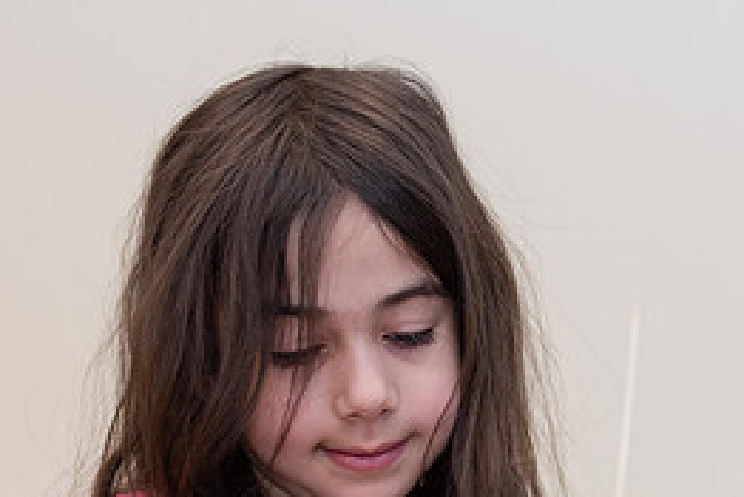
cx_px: 440
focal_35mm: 155
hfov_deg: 13.2
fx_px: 3205
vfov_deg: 8.8
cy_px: 467
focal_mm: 70
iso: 640
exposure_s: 1/250
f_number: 4
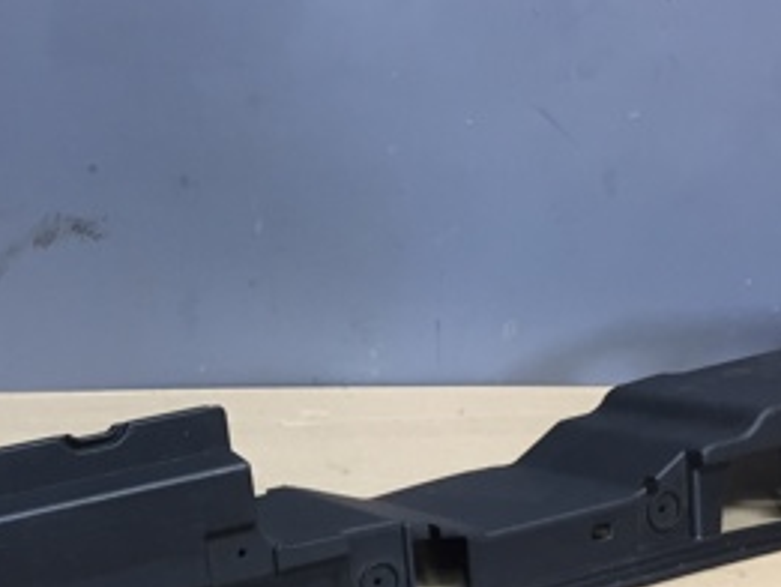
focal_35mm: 71
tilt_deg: -28.5
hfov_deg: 27.0
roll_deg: -1.8
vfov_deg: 20.4
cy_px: 515
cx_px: 177
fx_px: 1603
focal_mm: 4.15
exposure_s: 1/33
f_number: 2.2
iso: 100
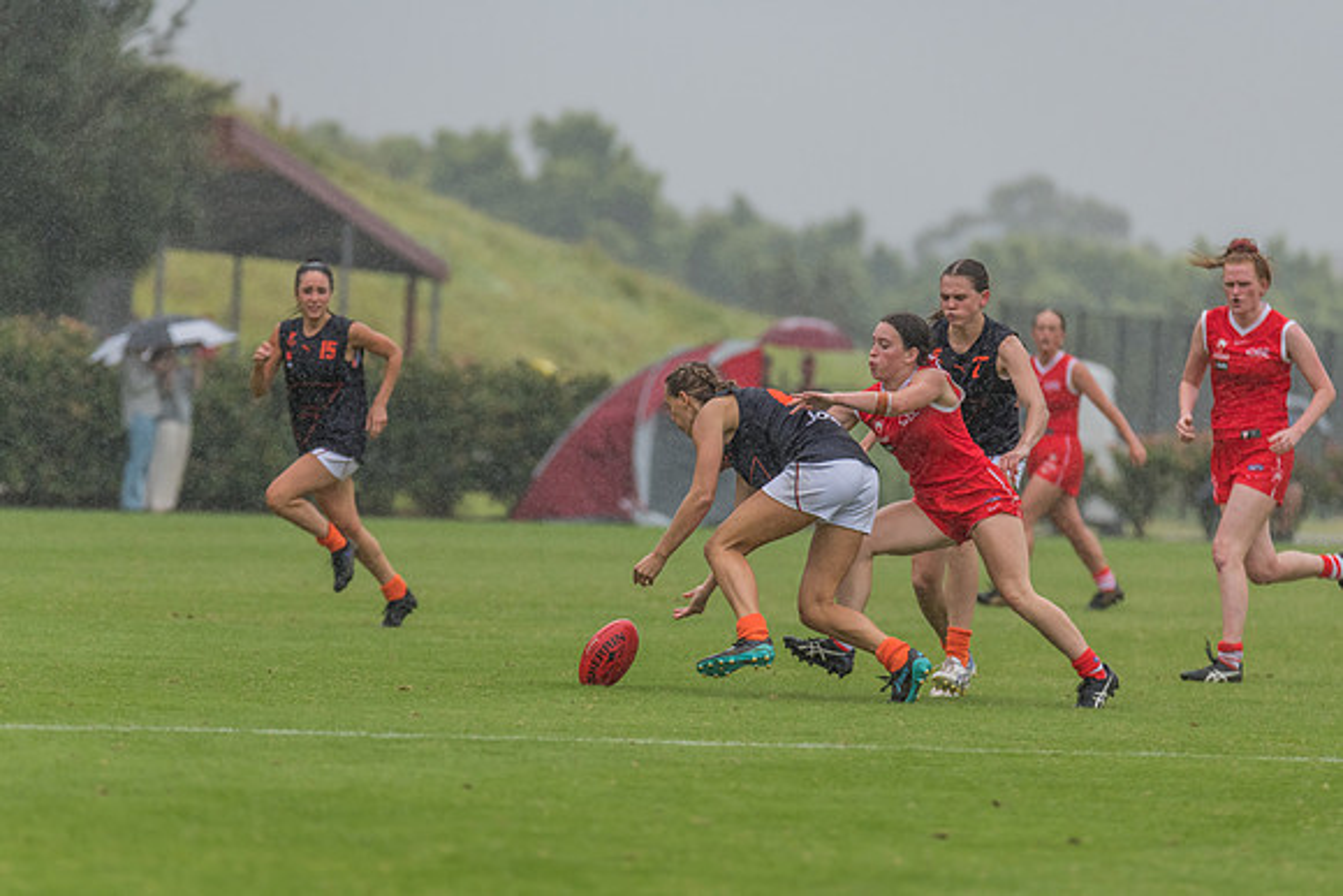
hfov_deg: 5.3
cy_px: 488
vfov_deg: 3.5
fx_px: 14635
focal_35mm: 392
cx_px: 611
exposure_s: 1/1600
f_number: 6
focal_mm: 360
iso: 1000
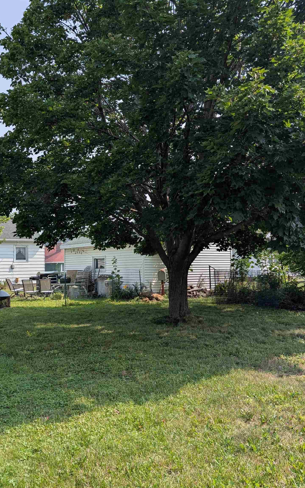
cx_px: 121
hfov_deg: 37.1
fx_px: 452
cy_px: 245
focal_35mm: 34
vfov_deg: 56.7
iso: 22
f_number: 1.68
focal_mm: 6.9
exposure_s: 1/929
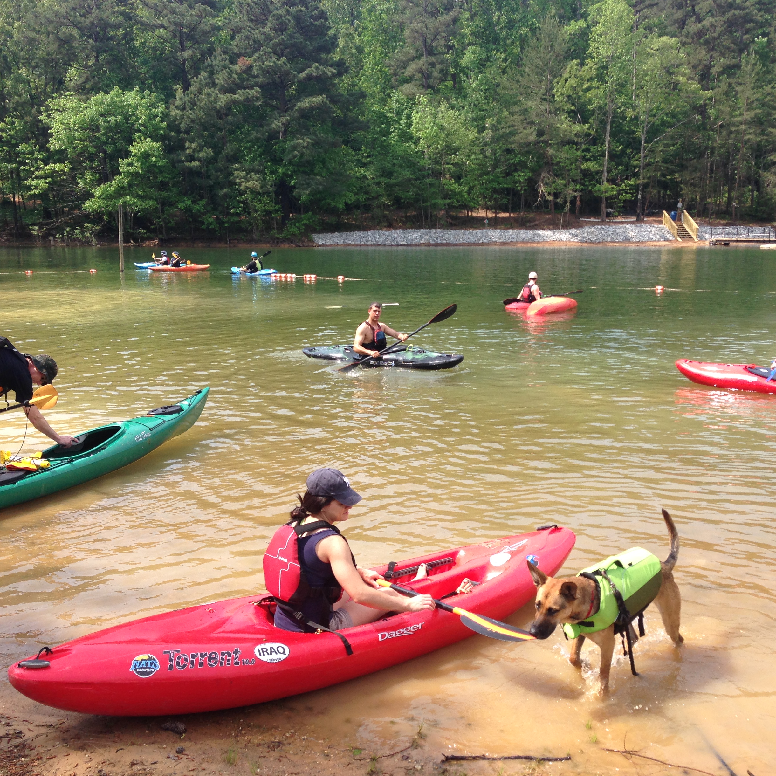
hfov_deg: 42.8
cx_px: 401
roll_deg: -0.1
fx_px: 989
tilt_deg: -10.6
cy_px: 388
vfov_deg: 42.8
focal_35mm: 39
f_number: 2.4
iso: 50
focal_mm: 4.12
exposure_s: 1/821
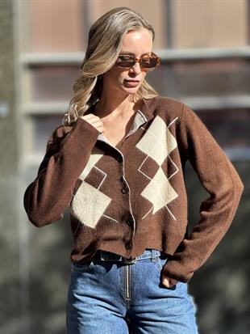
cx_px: 125
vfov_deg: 25.3
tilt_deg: +0.1
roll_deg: +1.3
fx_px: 741
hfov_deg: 19.1
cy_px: 167
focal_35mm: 77
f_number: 2.8
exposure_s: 1/356
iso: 32
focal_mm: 9
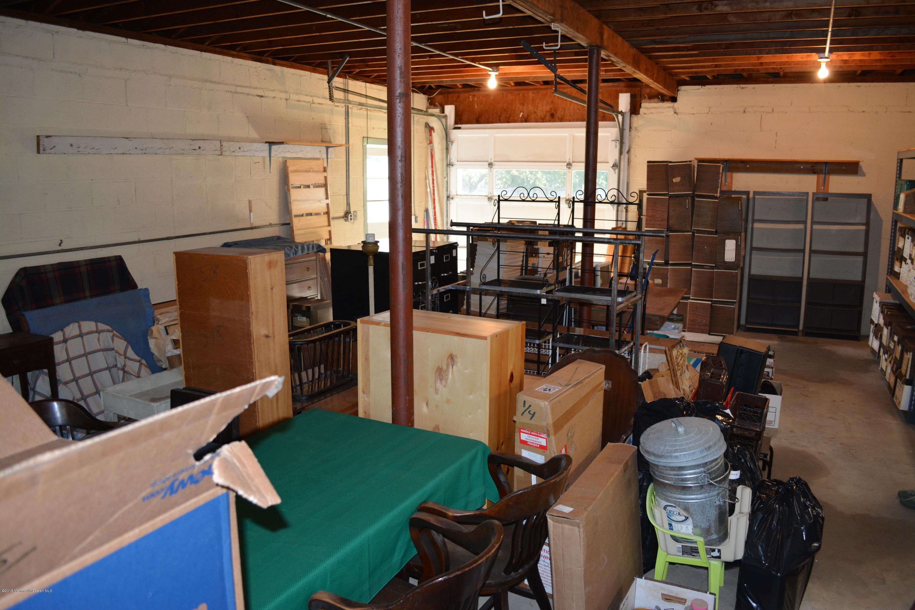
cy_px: 305
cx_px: 458
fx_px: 686
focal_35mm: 27
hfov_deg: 67.4
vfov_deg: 47.9
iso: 560
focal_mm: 18
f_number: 3.5
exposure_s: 1/60
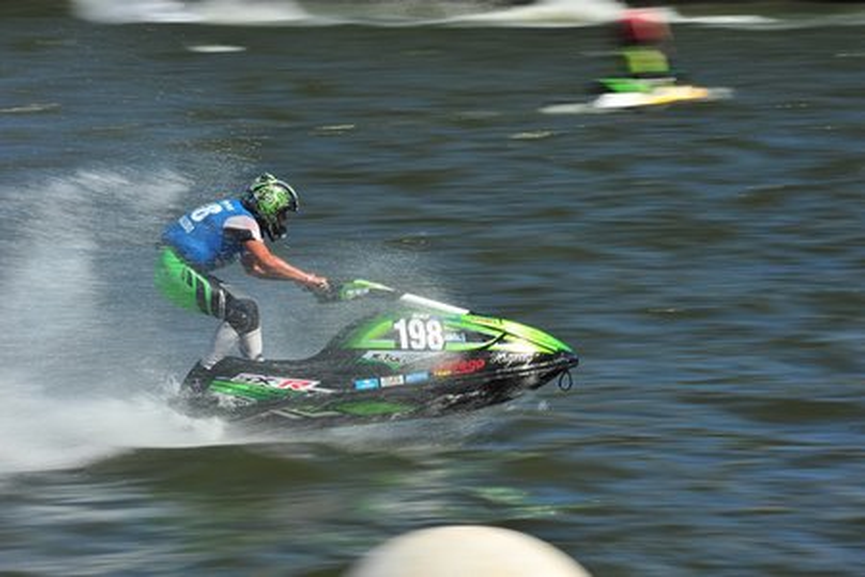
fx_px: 4805
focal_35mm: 200
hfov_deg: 10.3
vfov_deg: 6.9
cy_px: 288
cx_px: 432
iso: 200
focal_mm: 200
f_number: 22
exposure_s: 1/80
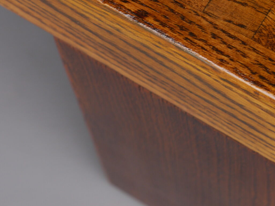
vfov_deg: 11.4
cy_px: 20
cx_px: 204
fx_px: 1025
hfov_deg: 15.2
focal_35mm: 129
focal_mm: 33
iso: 100
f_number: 5.4
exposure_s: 1/80
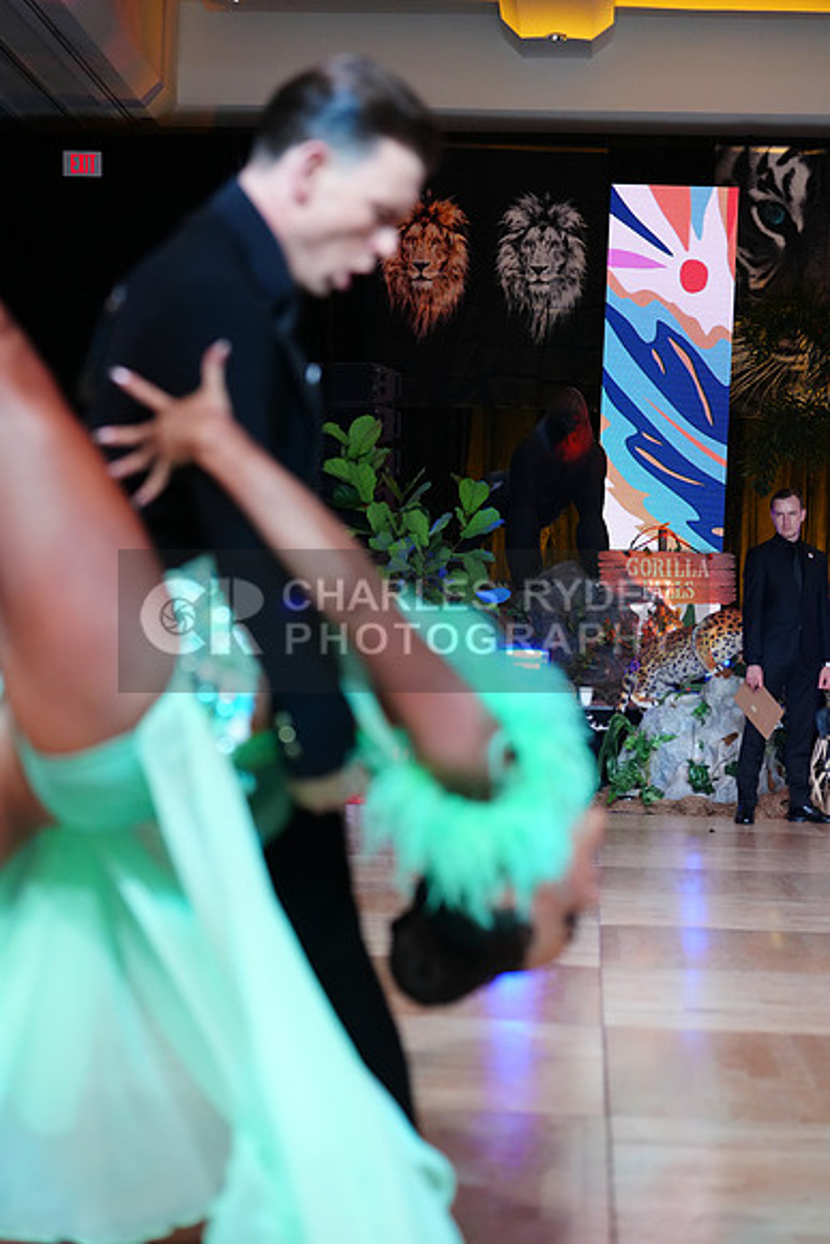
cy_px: 622
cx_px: 415
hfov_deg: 19.5
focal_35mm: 70
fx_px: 2419
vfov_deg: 28.8
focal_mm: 70
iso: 4000
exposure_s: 1/400
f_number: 3.5
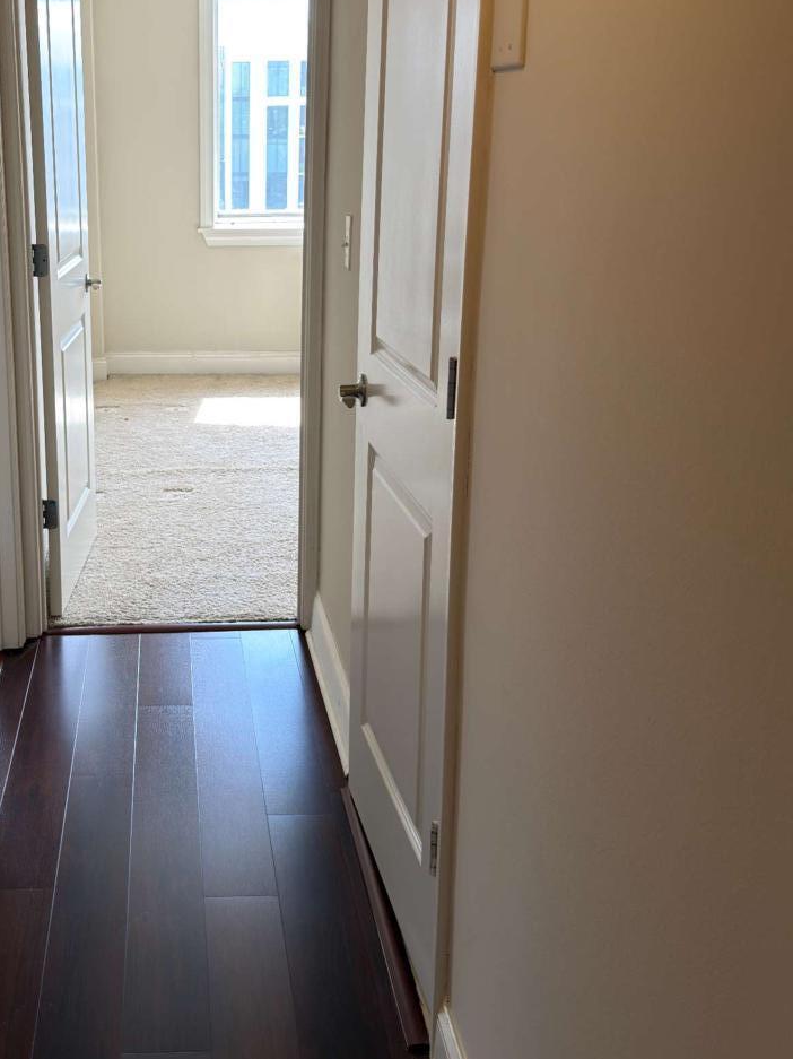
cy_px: 452
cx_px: 169
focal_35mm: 41
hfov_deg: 34.2
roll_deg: +0.2
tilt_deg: -15.4
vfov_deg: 45.7
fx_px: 1253
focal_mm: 6.76
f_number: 1.78
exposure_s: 1/120
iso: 80
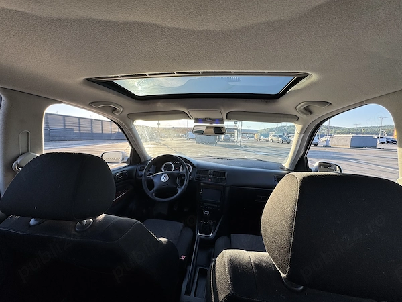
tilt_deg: -5.5
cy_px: 151
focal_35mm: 14
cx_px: 201
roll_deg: -1.0
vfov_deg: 85.7
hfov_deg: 102.1
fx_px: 163
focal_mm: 2.22
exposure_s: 1/278
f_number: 2.2
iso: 40
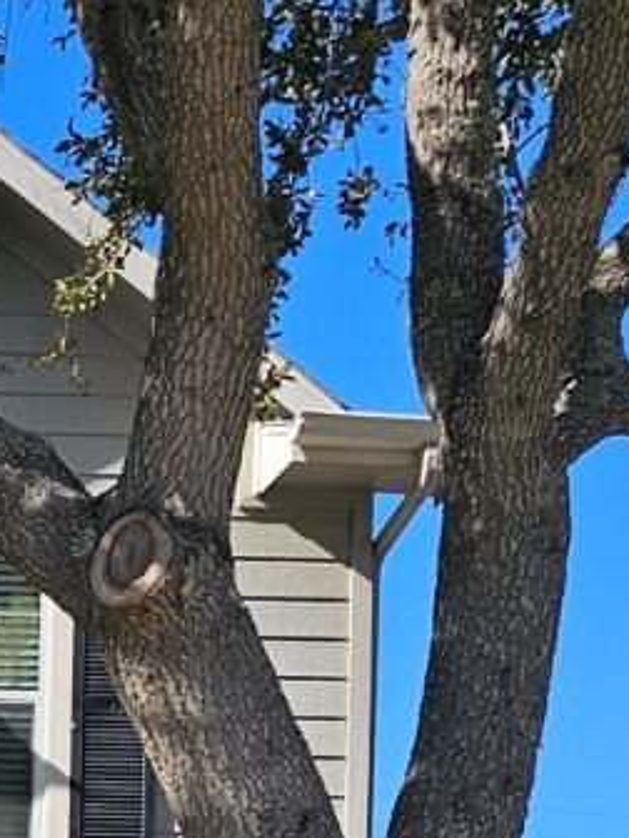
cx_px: -614
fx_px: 2544
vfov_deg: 16.4
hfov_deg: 12.5
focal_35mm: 105
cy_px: 1394
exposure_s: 1/622
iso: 10
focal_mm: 6.3
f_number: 1.7
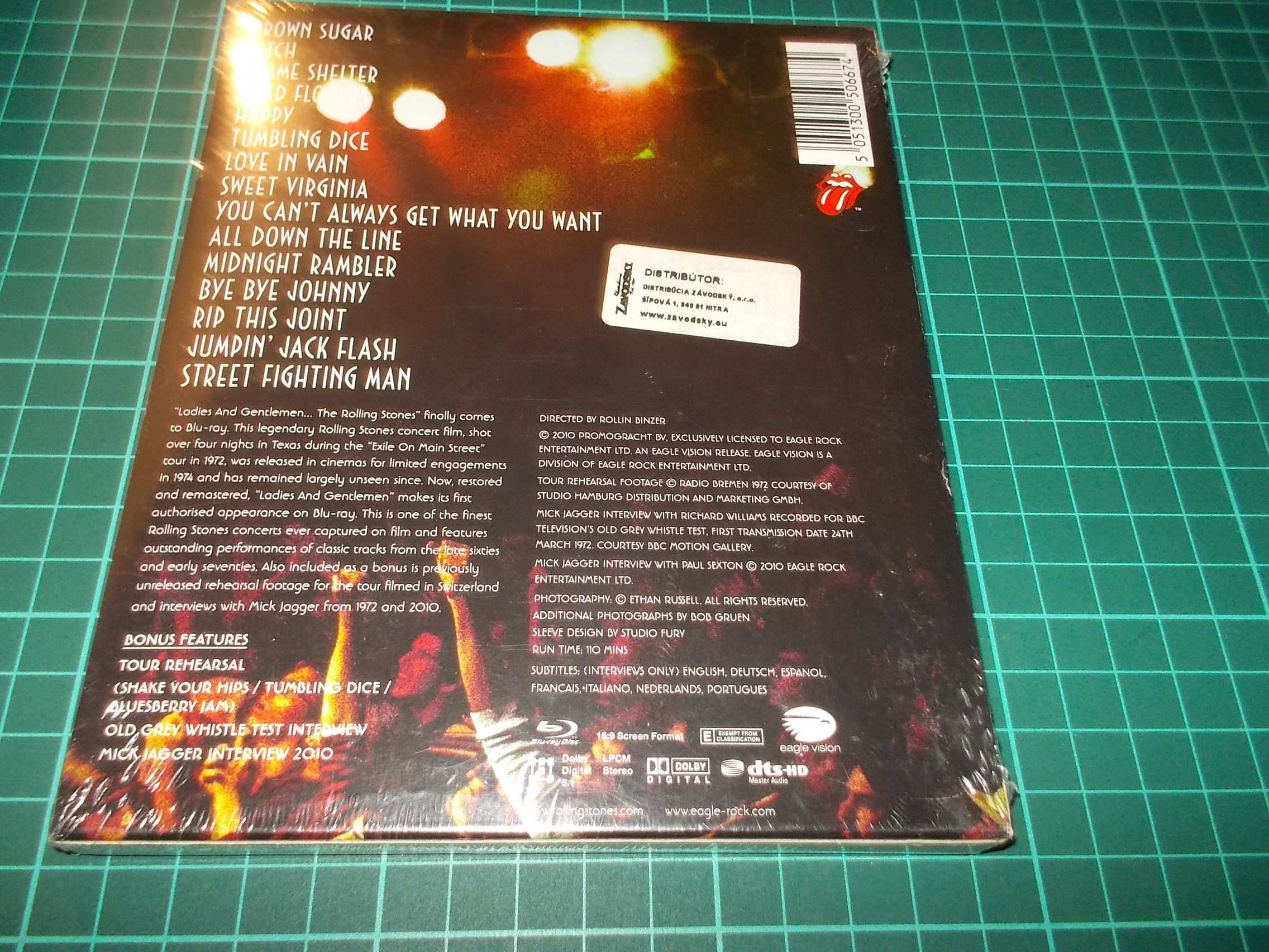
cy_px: 476
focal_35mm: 29
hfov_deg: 61.7
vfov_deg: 48.2
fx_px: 1063
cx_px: 634
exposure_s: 1/30
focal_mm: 4.1
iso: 200
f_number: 3.3
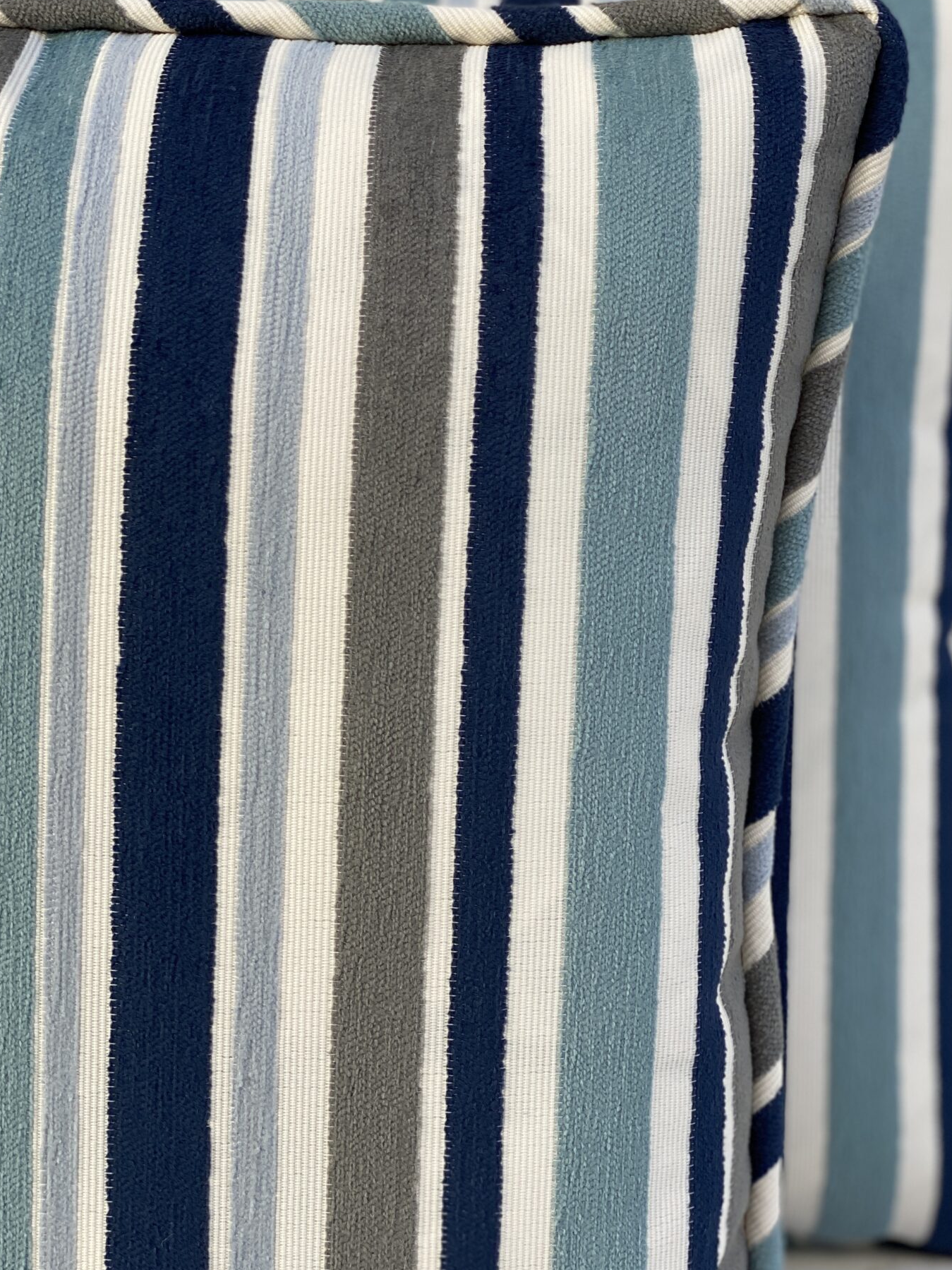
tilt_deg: -16.7
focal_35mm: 74
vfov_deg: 26.1
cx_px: 634
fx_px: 2714
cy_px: 396
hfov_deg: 19.8
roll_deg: -1.9
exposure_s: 1/228
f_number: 2
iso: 20
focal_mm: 6
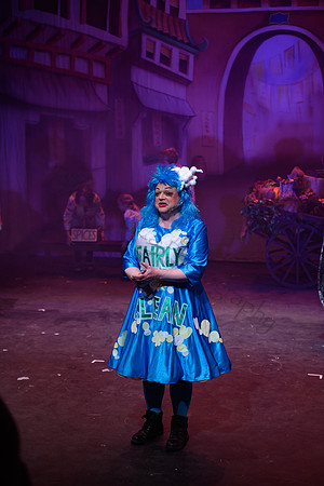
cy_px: 243
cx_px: 162
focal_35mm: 70
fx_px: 945
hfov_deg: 19.5
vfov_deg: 28.8
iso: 1000
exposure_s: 1/200
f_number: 2.8
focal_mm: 70
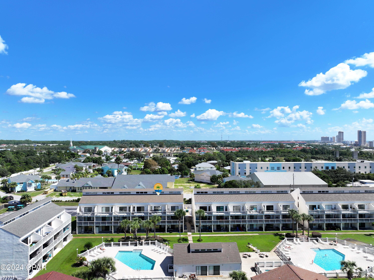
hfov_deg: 71.6
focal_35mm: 24
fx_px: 259
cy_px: 140
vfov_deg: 56.8
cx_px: 187
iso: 120
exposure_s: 1/2000
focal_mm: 12.29
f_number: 2.8
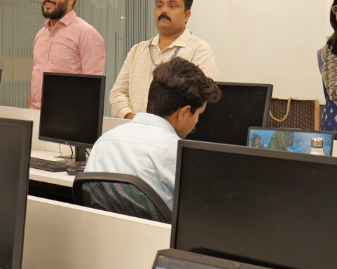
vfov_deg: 14.0
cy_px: 99
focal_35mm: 110
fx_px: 1096
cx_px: 170
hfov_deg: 17.5
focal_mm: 22
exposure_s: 1/25
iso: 400
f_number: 4.5
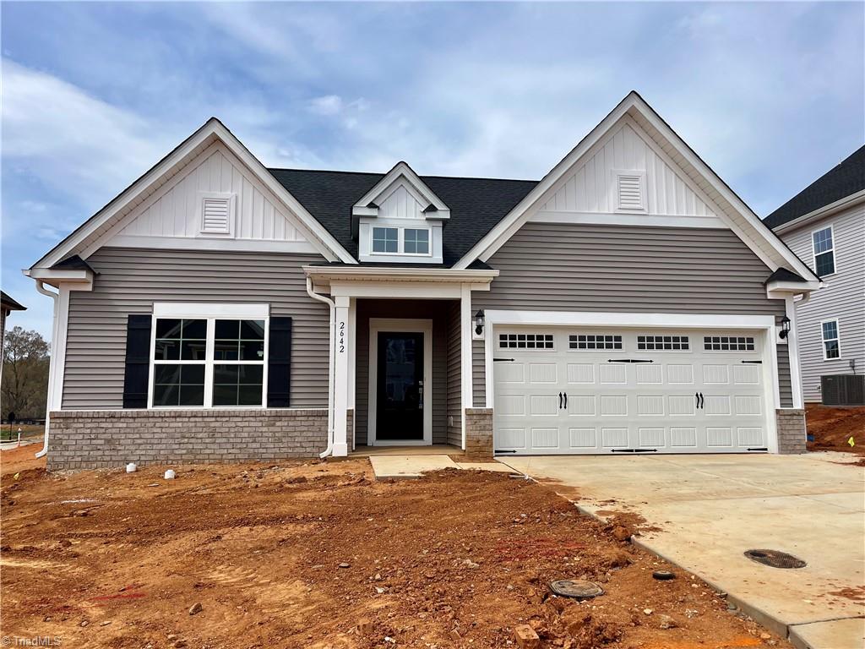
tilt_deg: +8.7
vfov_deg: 53.1
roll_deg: +0.8
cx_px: 432
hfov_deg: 67.3
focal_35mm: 26
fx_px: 650
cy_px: 324
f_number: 1.6
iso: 50
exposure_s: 1/4854
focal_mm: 5.1
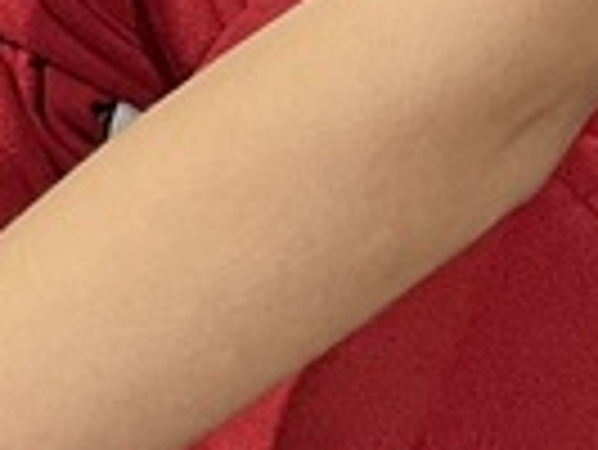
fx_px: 3458
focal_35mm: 200
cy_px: -778
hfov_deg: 9.8
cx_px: -103
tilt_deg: -16.9
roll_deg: -0.5
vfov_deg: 6.9
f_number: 1.6
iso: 160
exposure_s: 1/60
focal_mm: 4.2
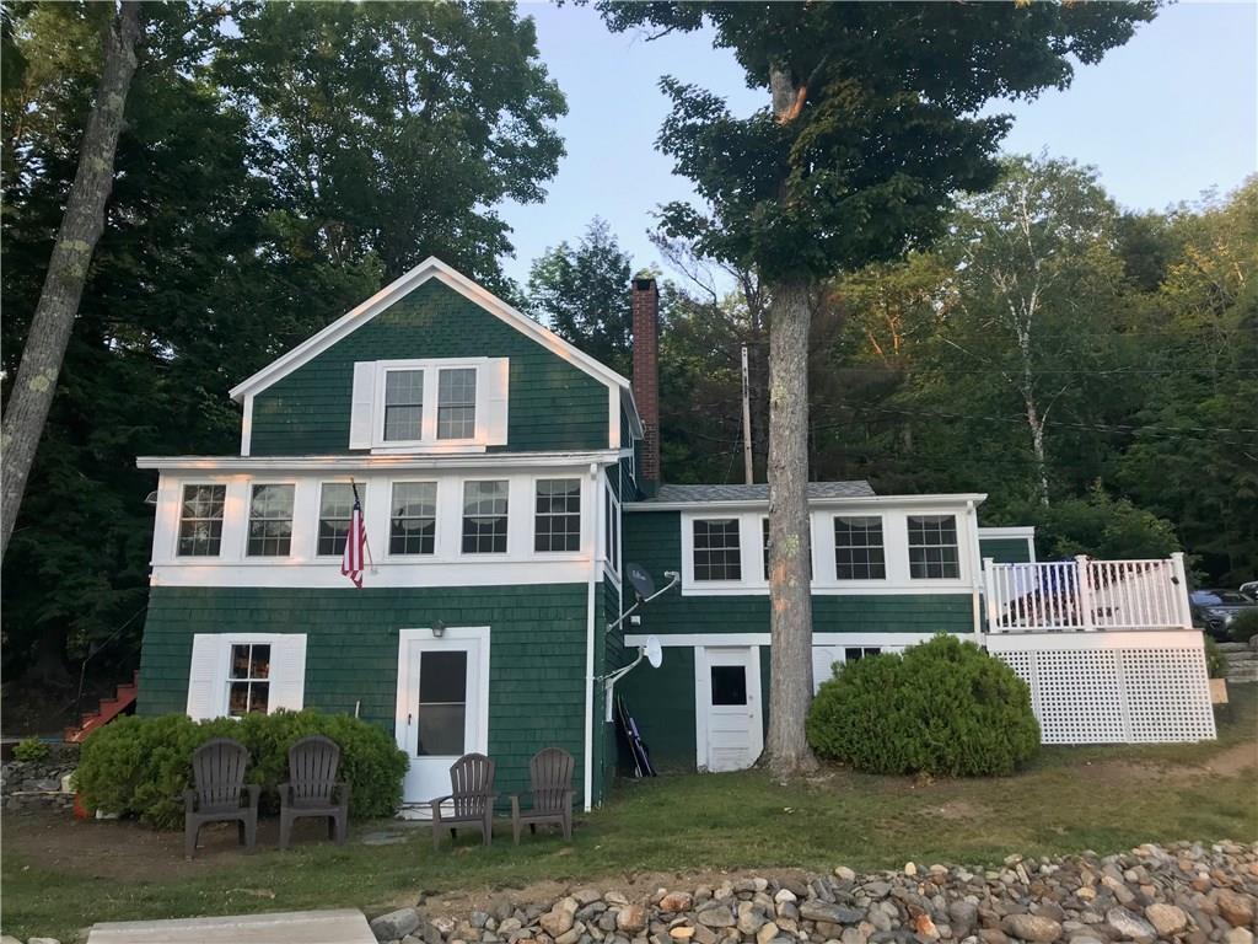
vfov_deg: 49.7
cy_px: 472
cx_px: 629
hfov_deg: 63.4
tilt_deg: +15.9
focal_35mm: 28
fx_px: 1018
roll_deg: -0.1
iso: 32
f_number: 1.8
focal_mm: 3.99
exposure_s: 1/120
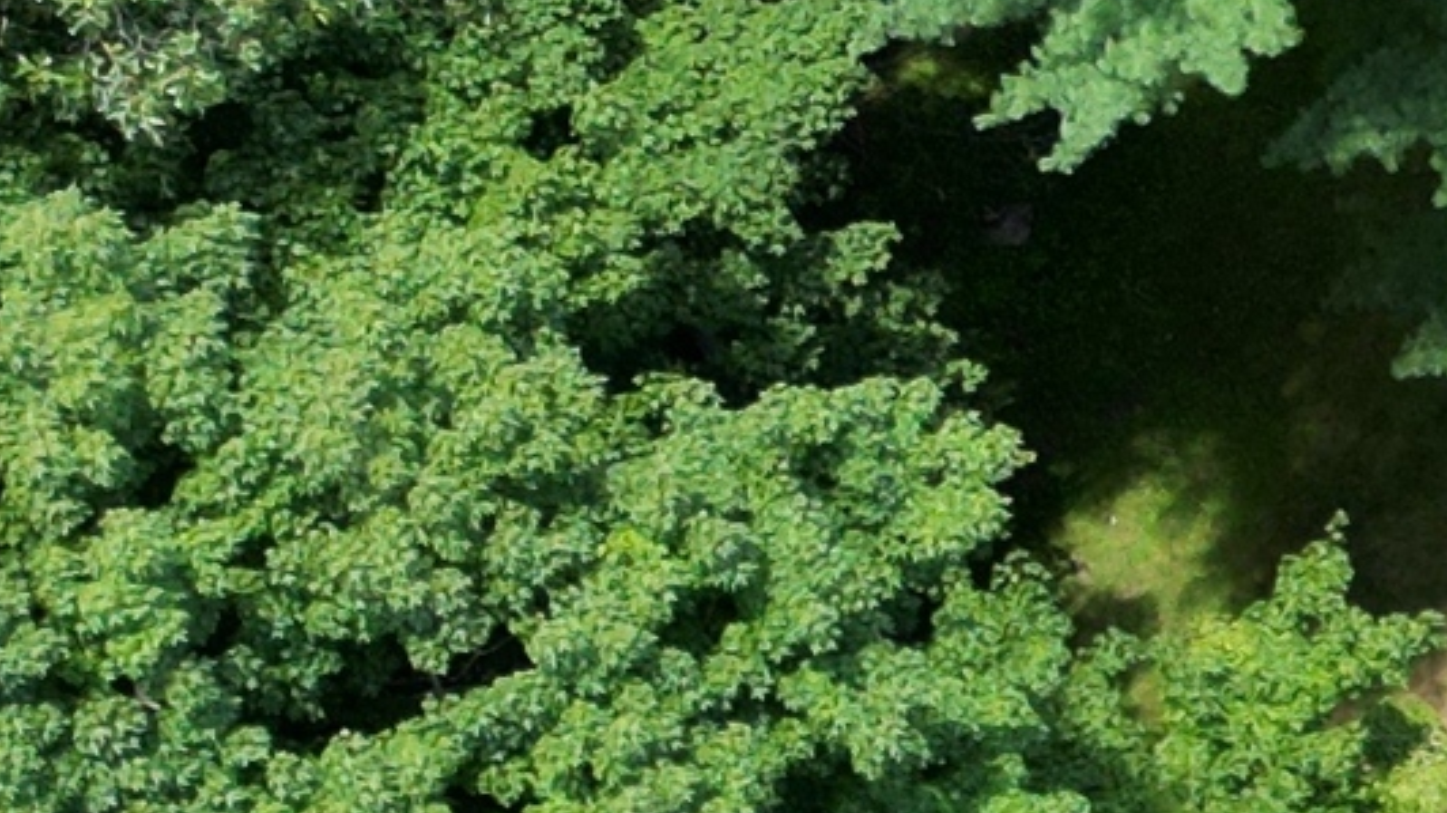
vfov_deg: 7.9
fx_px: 5793
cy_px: 1044
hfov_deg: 11.7
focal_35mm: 151
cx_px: 3471
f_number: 1.7
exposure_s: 1/1250
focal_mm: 6.72
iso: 110
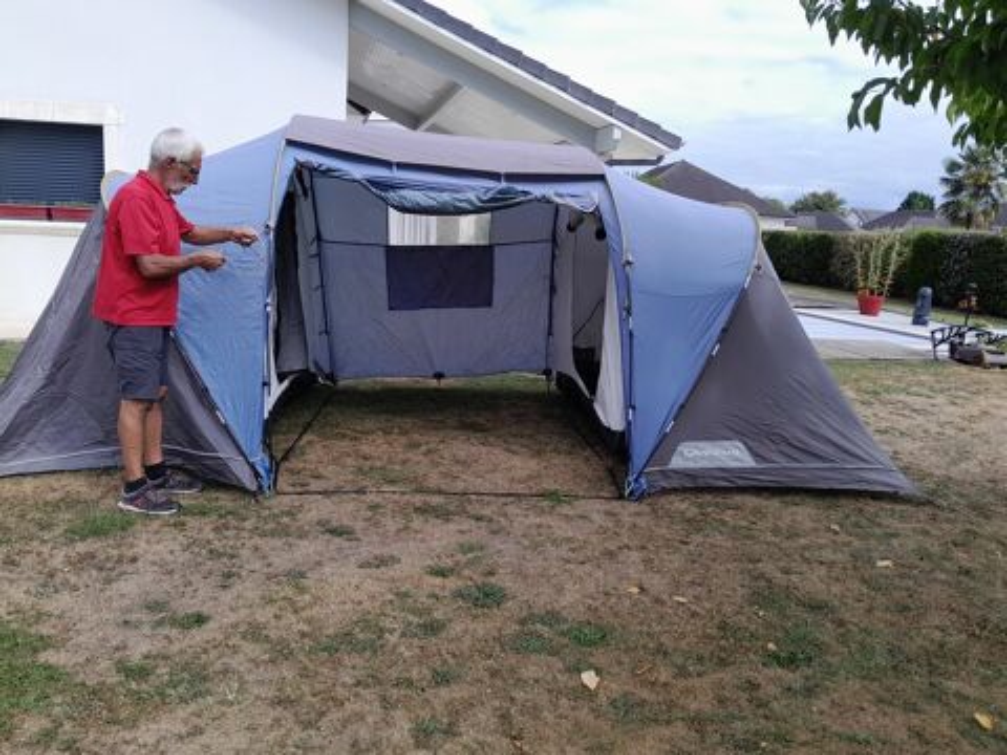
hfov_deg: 67.3
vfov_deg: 53.1
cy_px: 378
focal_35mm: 26
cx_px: 504
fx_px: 756
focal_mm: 3.98
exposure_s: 1/303
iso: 40
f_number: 1.8
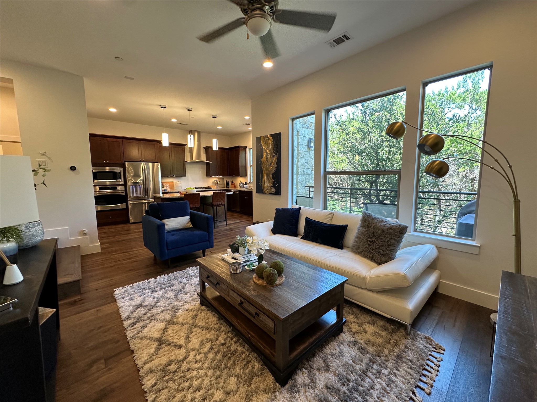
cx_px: 268
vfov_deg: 85.7
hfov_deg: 102.1
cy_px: 201
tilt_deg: -6.4
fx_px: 217
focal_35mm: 14
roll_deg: -0.3
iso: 160
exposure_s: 1/120
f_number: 2.2
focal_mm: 2.22
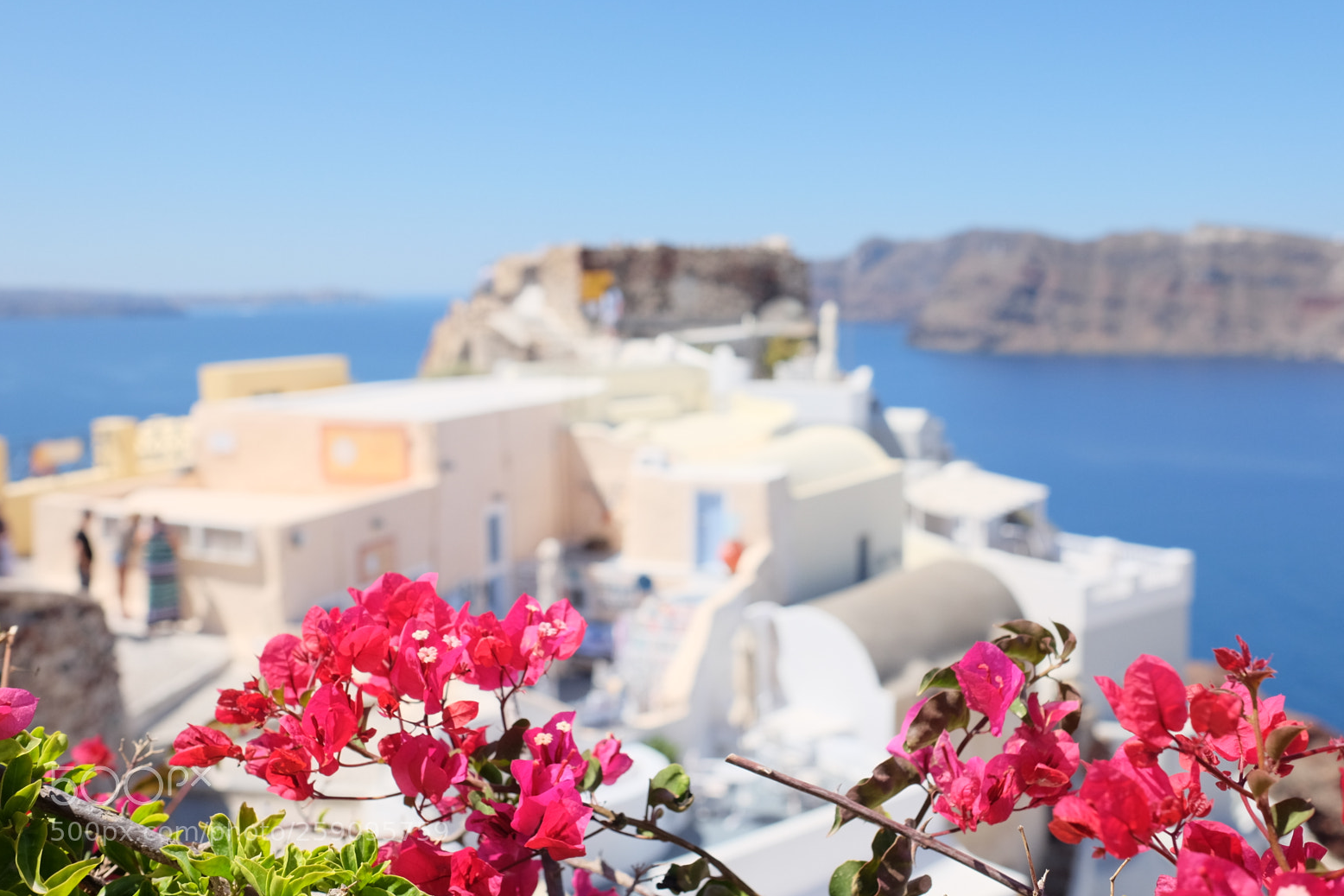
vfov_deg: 36.9
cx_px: 688
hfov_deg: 53.1
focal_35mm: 36
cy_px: 438
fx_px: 1344
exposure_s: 1/500
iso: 800
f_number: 4.5
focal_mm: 23
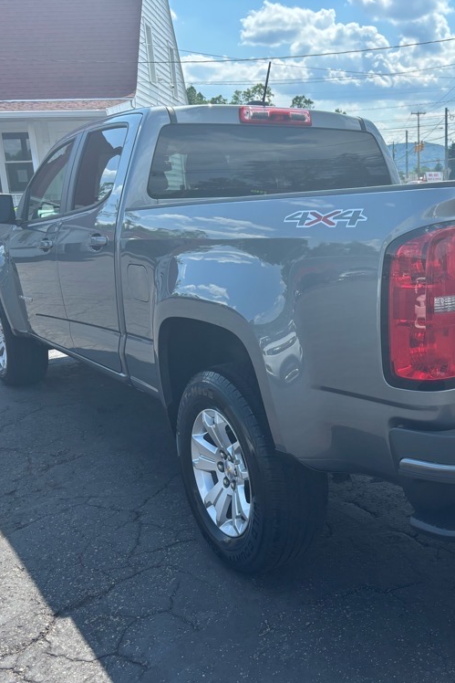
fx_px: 701
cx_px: 382
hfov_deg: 34.5
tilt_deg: -13.5
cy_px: 348
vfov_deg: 51.9
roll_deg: +1.8
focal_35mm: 37
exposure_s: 1/1845
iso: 50
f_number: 1.6
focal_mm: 5.96
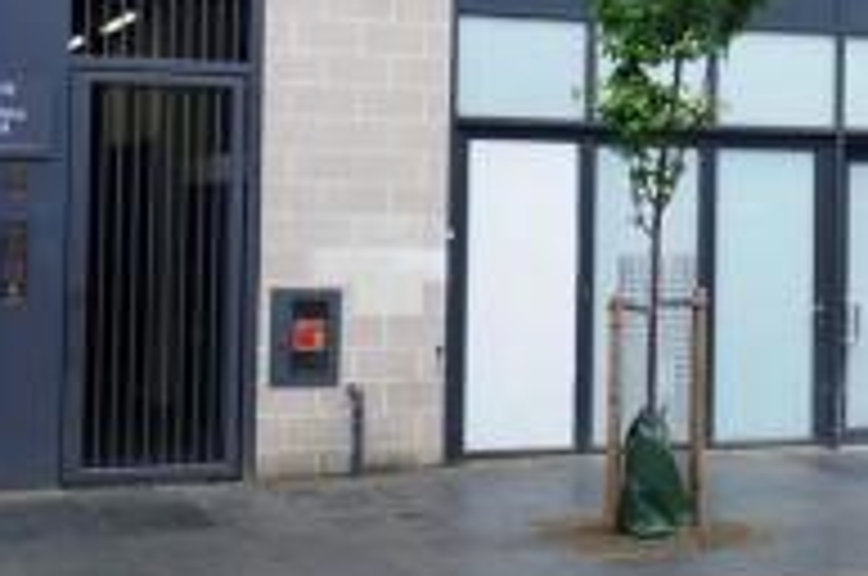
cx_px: 810
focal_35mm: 84
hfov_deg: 23.5
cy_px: 124
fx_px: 2022
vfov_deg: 16.1
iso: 1000
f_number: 4
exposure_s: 1/1667
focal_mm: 34
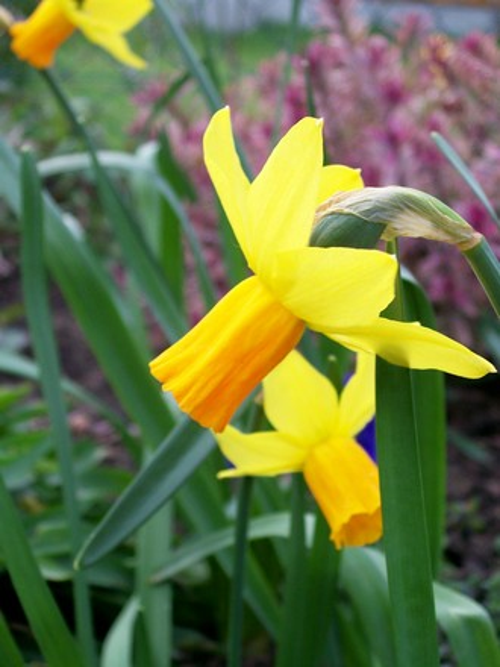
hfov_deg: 26.1
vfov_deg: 34.3
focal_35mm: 56
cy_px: 334
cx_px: 250
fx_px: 1078
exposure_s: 1/78.2
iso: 80
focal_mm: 9.4
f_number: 3.4
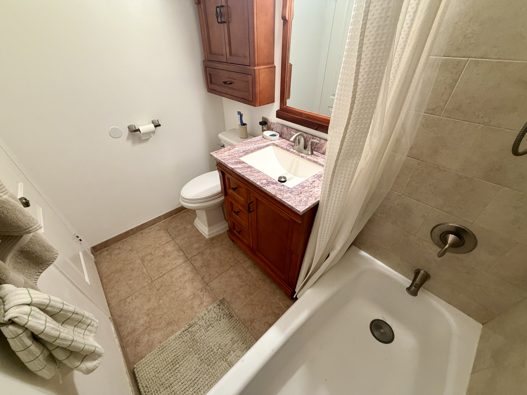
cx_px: 264
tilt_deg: -38.0
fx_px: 213
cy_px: 198
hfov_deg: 102.1
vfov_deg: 85.7
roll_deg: +0.3
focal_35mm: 14
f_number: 2.2
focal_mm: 2.22
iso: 250
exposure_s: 1/60
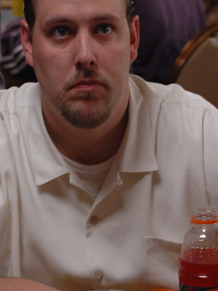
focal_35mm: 177
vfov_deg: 11.2
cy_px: 185
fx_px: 1485
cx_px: 66
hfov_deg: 8.4
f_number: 4
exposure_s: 1/50
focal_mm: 70
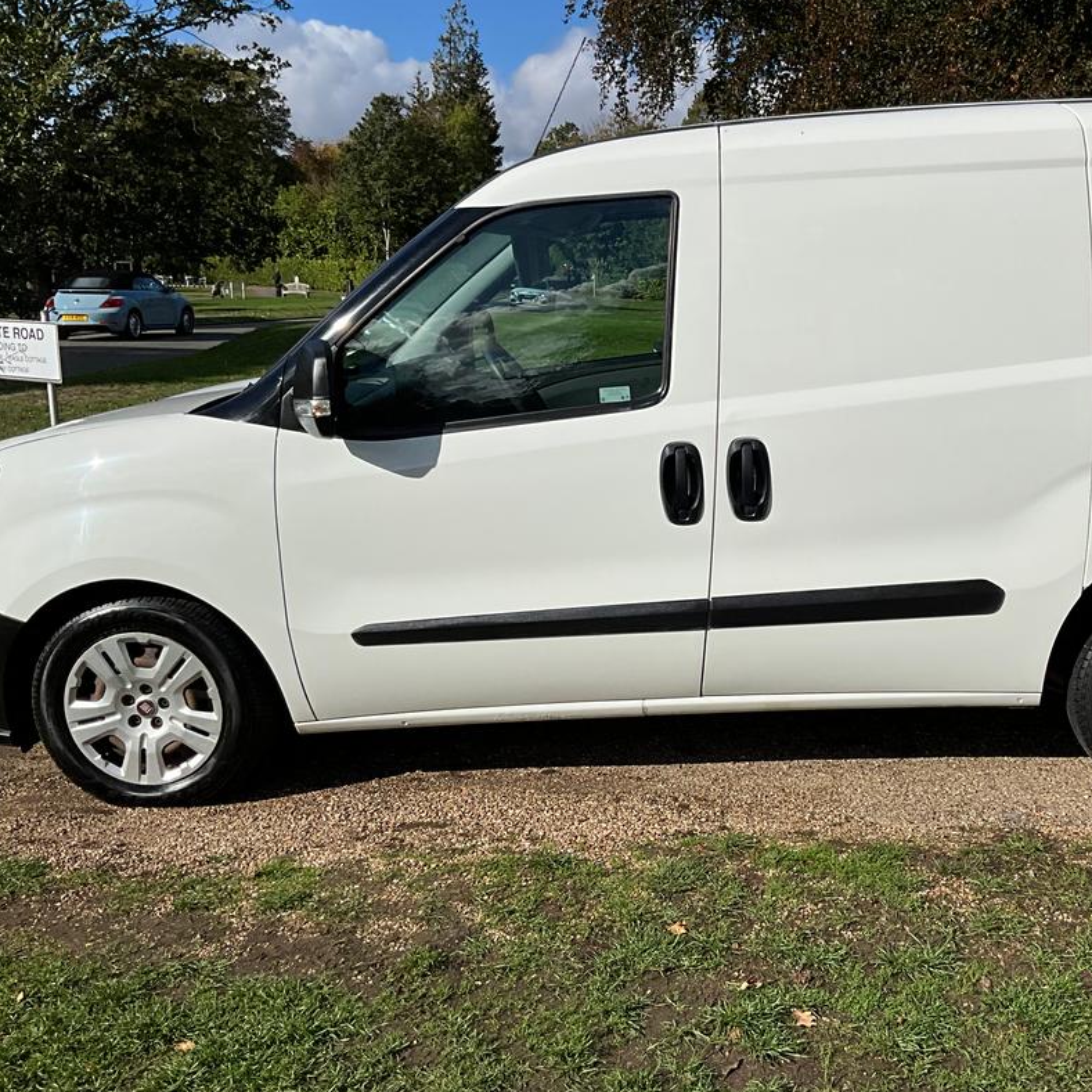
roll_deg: -2.2
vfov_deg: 42.8
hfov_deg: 42.2
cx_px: 738
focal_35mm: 39
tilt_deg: -9.4
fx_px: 1392
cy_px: 526
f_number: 1.8
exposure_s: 1/4785
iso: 25
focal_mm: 3
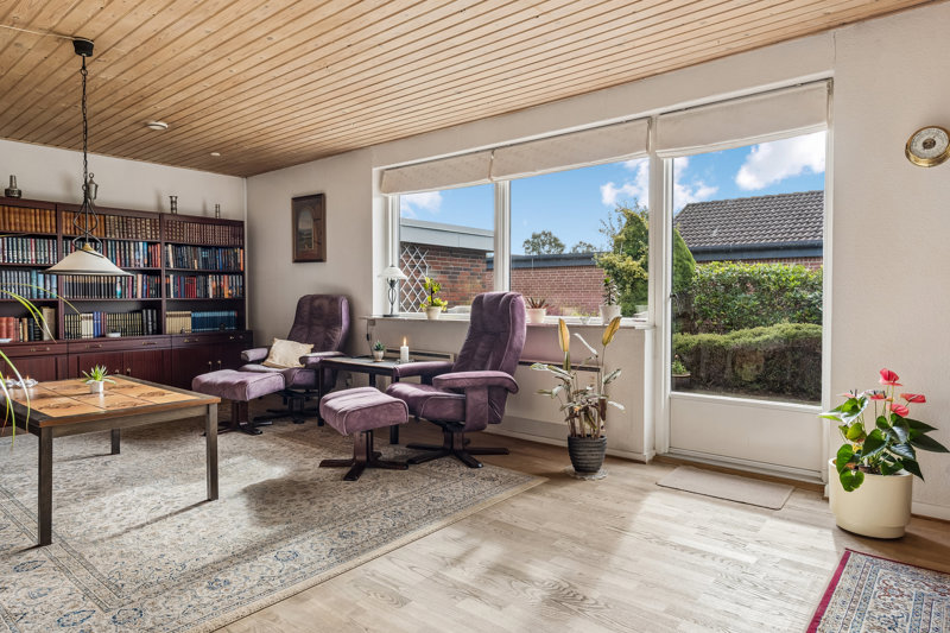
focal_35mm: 22
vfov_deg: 57.2
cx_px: 475
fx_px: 580
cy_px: 316
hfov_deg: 78.6
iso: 200
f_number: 8
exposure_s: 1/50
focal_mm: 22
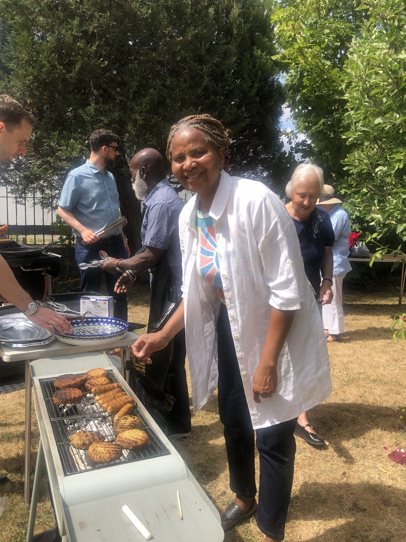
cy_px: 276
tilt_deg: -9.3
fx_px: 453
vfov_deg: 61.7
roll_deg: +0.0
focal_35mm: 29
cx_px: 204
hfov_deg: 48.2
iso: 20
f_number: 1.8
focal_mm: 4
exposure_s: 1/1517
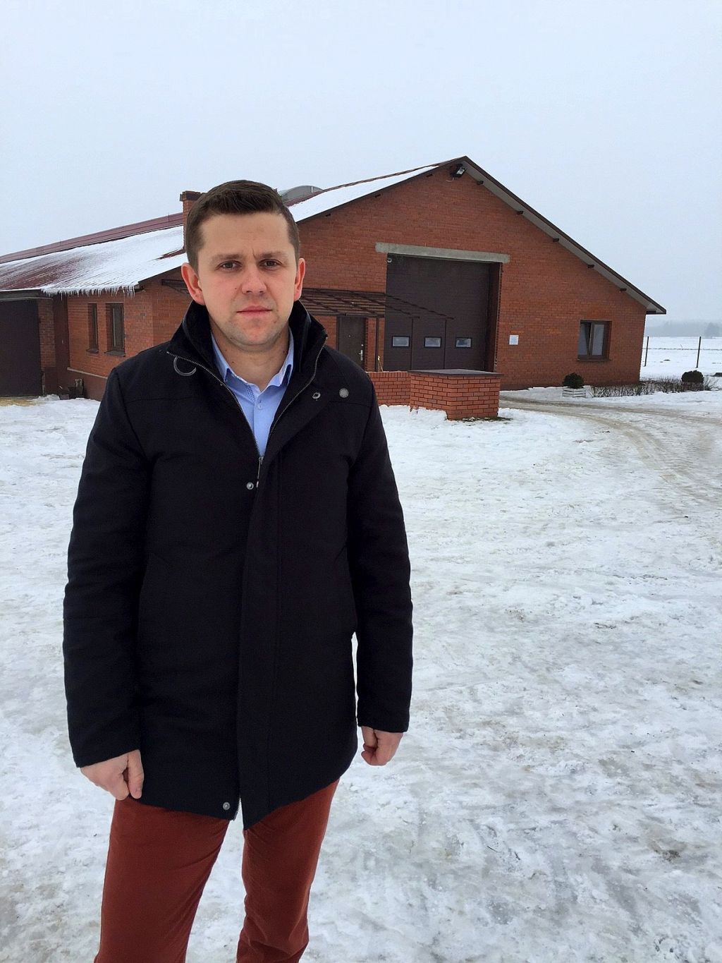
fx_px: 806
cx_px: 361
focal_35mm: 29
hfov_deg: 48.2
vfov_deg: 61.7
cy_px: 482
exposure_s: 1/353
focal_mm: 4.15
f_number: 2.2
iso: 32
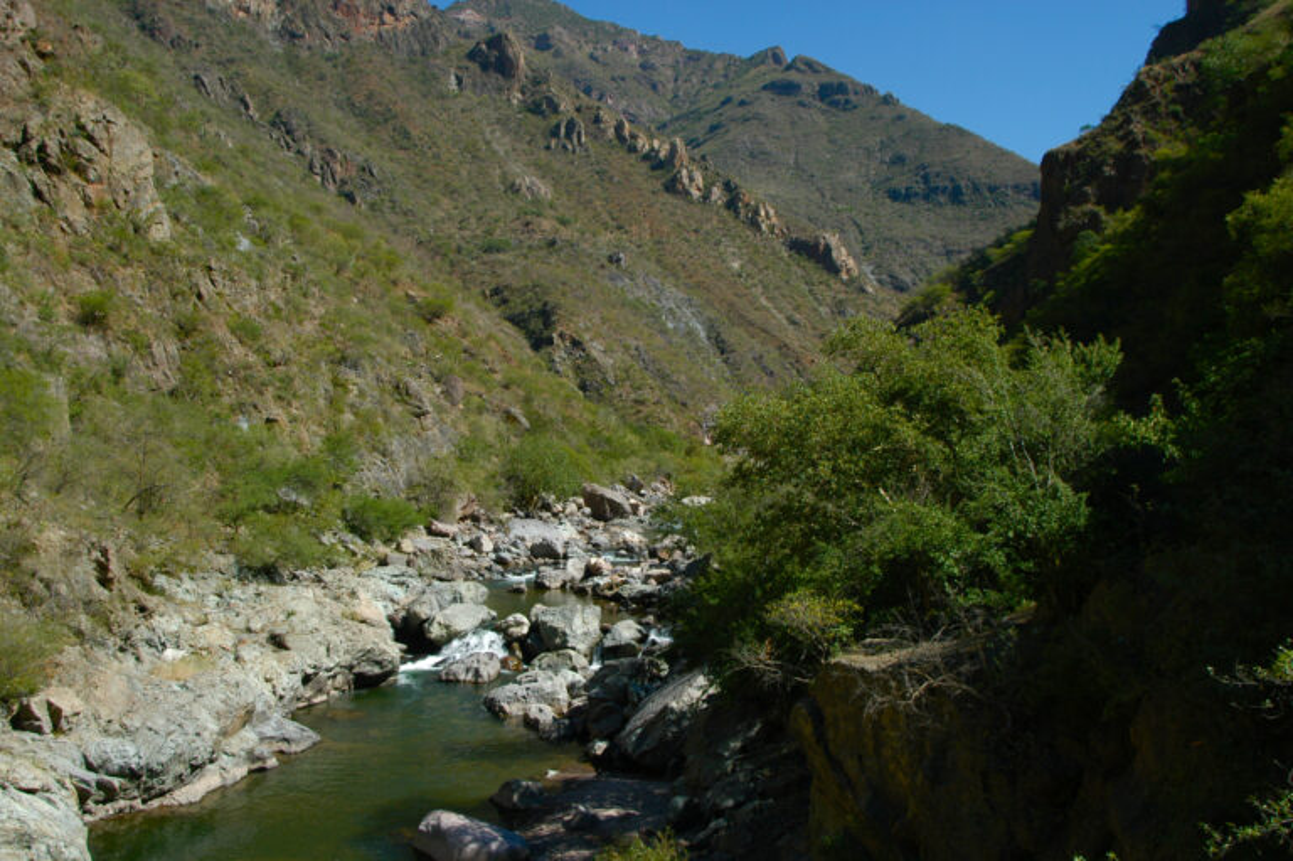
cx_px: 646
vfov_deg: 43.6
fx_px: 1077
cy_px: 430
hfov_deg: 62.0
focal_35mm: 30
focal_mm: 20
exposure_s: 1/320
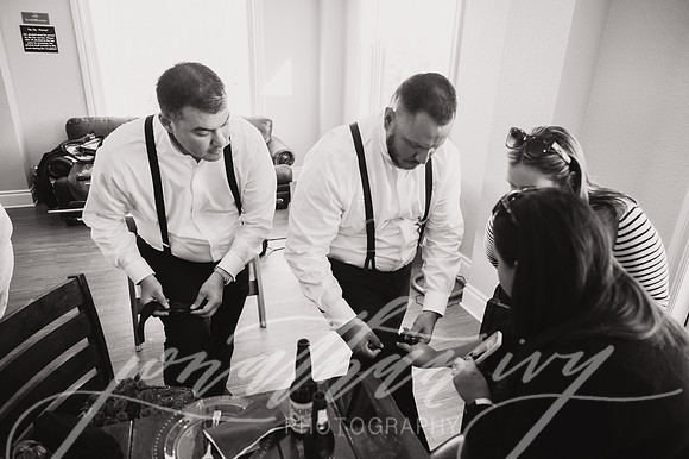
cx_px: 344
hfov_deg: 73.8
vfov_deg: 53.1
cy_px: 230
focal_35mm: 24
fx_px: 459
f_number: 2.8
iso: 640
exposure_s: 1/160
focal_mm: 24
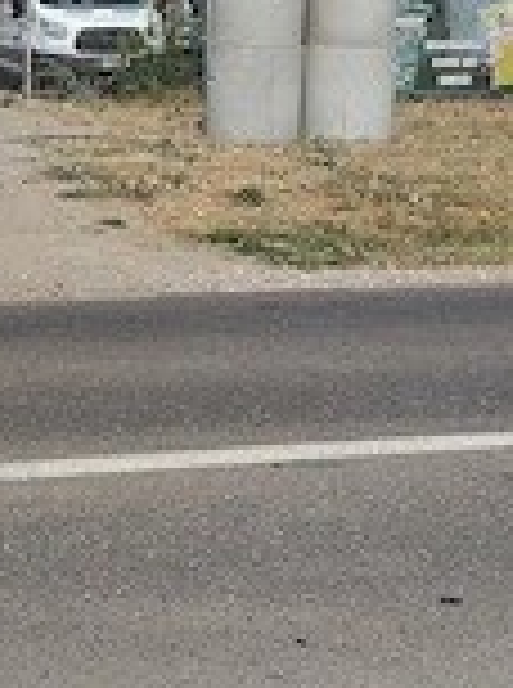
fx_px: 1508
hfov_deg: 18.4
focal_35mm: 76
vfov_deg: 25.4
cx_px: -76
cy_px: 162
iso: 50
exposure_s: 1/2492
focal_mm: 4.22
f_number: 1.8
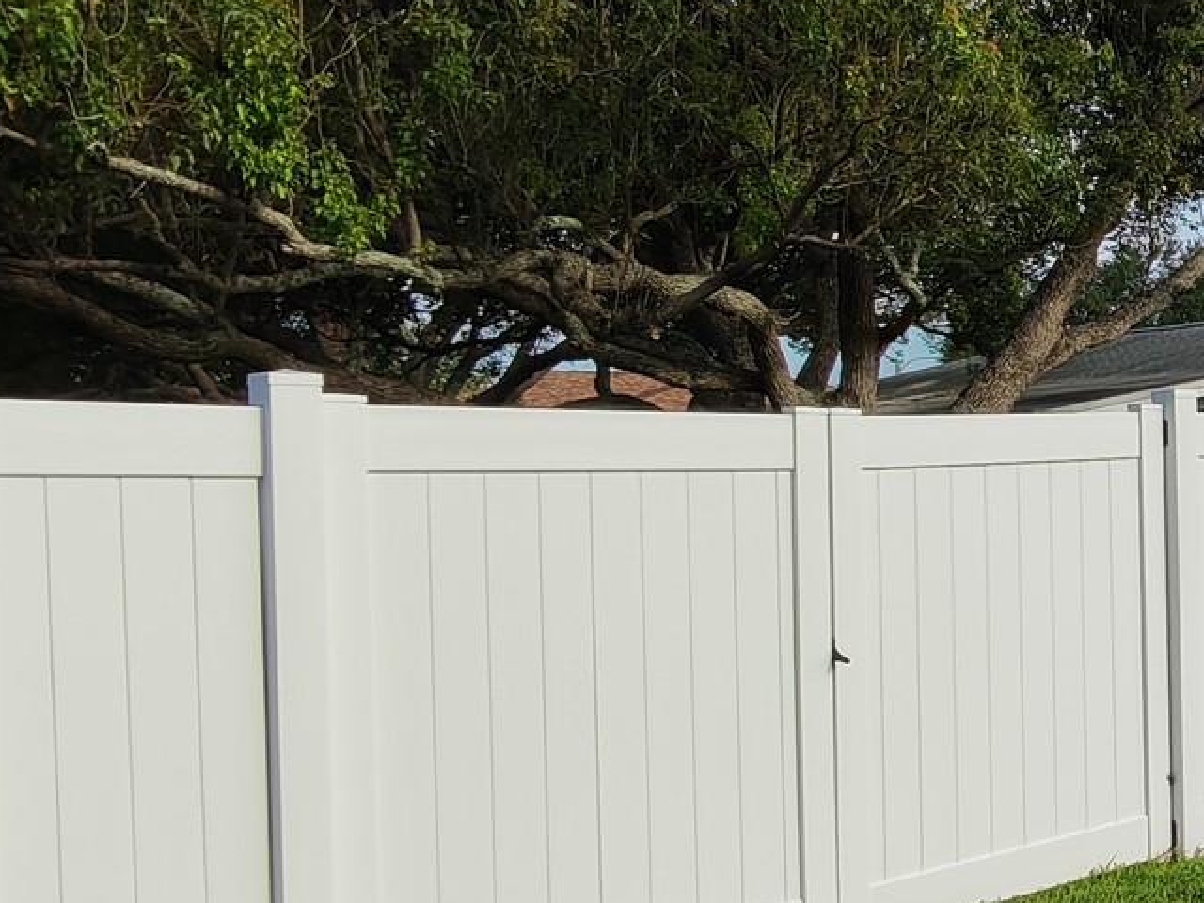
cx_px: 1392
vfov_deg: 26.5
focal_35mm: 55
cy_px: 504
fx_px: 1913
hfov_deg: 30.4
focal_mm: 1.96
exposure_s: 1/1027
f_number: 2.2
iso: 50
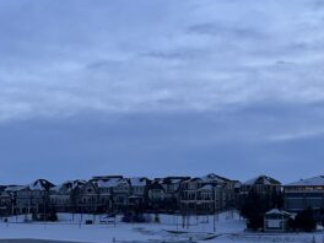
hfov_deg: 20.8
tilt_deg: +4.1
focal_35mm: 93
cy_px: 172
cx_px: 59
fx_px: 870
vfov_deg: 15.8
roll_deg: +0.0
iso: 40
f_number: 1.5
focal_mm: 5.7
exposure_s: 1/236
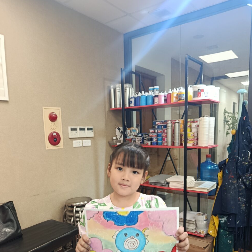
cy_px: 163
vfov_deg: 54.7
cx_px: 123
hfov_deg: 55.6
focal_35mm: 29
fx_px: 239
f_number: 1.7
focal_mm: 5.24
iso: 756
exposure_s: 1/100
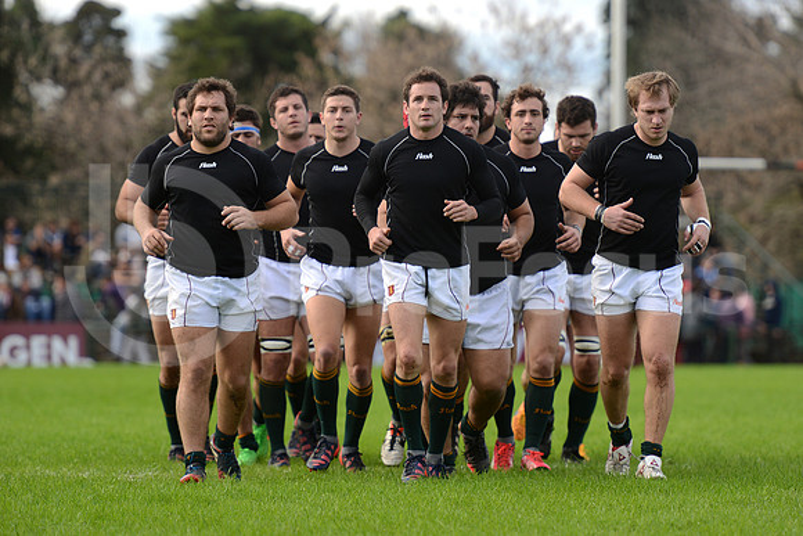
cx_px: 402
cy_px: 268
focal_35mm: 240
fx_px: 5354
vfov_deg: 5.7
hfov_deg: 8.6
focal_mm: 240
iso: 320
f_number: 4
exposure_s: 1/640
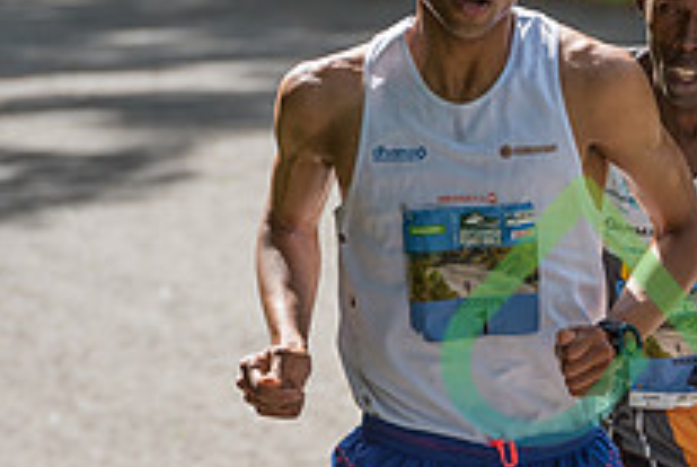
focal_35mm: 562
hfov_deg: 3.7
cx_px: 897
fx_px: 10896
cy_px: 384
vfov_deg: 2.5
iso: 200
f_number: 5.6
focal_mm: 200
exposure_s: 1/640
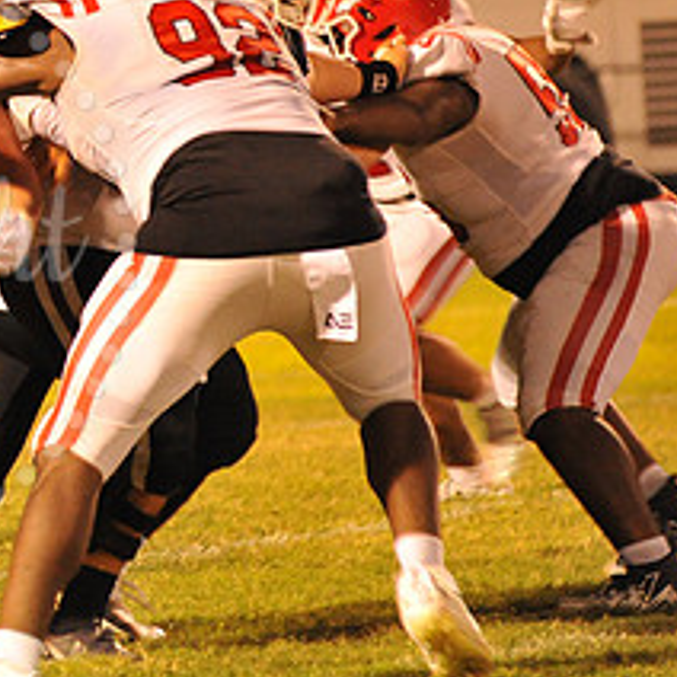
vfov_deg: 3.8
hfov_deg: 3.8
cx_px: -169
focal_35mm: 465
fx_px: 10289
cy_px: 249
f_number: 5
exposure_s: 1/160
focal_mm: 200
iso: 5000
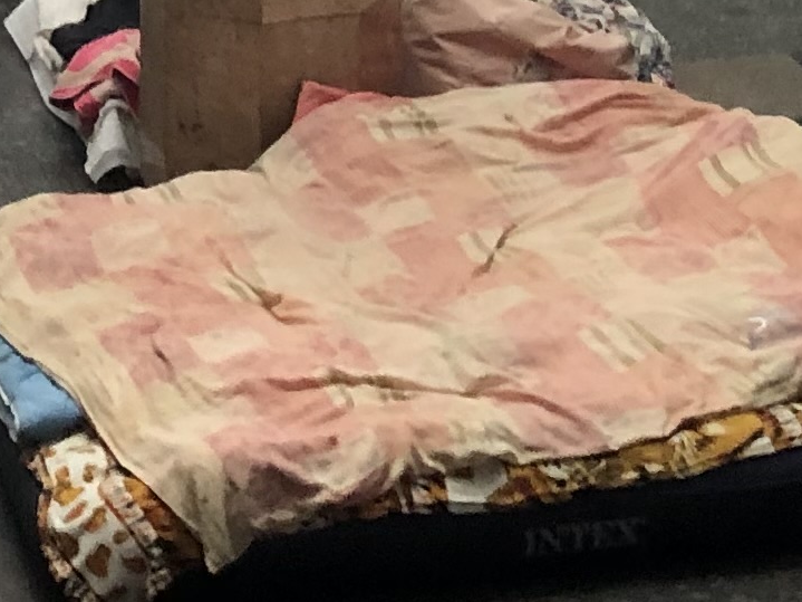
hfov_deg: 12.6
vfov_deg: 8.6
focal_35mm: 157
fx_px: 3637
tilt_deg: -7.2
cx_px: 377
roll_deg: +0.3
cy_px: -850
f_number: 1.8
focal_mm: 3.99
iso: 64
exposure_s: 1/17
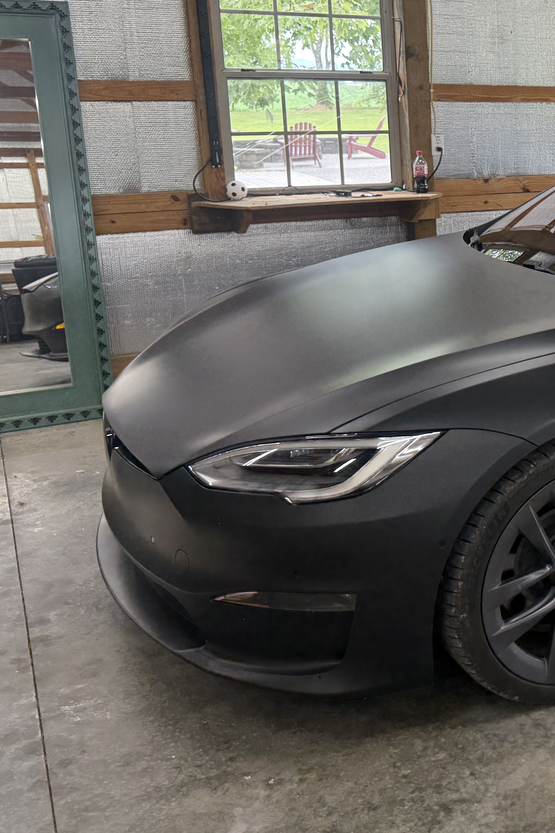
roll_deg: -1.0
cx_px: 657
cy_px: 322
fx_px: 994
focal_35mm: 43
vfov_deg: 45.1
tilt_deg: -13.6
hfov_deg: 27.6
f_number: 1.78
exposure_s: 1/120
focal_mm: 6.76
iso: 80
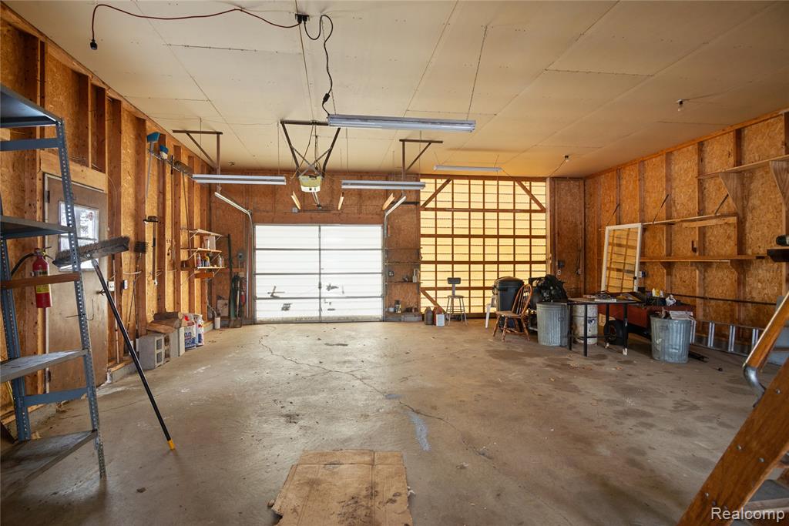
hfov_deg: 93.3
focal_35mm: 17
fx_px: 373
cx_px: 394
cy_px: 263
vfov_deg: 70.5
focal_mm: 17
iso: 400
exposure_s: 1/8
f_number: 8
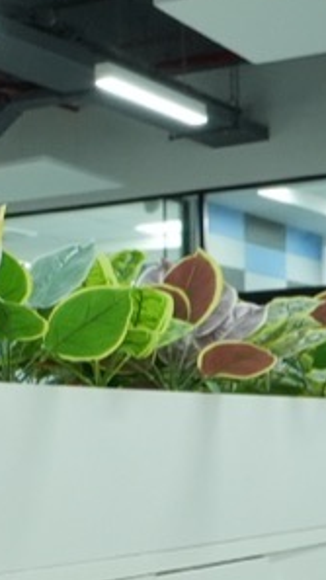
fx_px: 1460
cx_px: -650
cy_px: 457
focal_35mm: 95
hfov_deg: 9.8
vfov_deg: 22.2
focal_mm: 14
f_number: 5
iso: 1250
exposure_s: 1/100
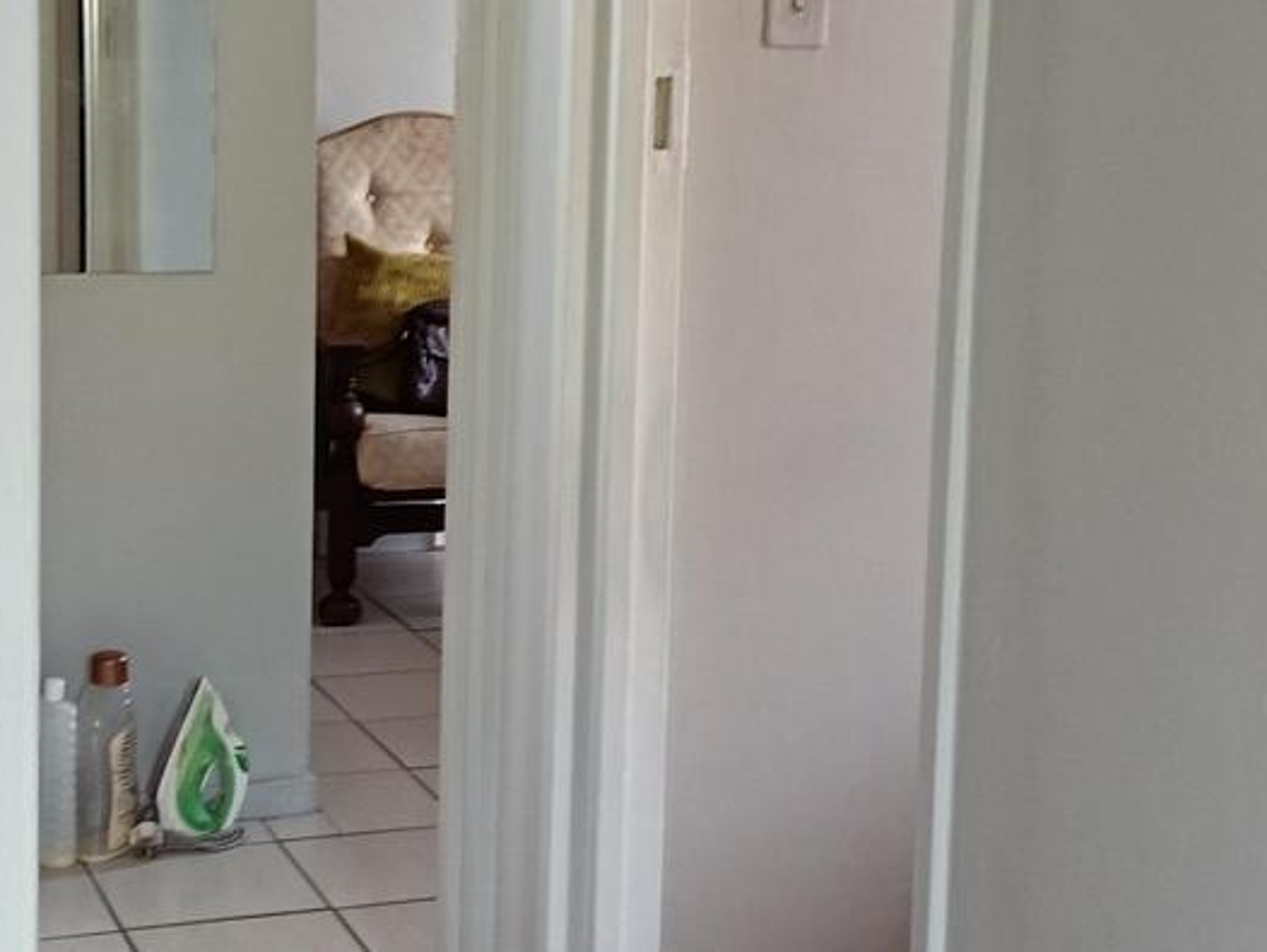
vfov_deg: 20.1
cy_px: 357
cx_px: 503
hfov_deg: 26.6
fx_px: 2673
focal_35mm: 73
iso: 763
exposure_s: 1/25
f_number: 1.75
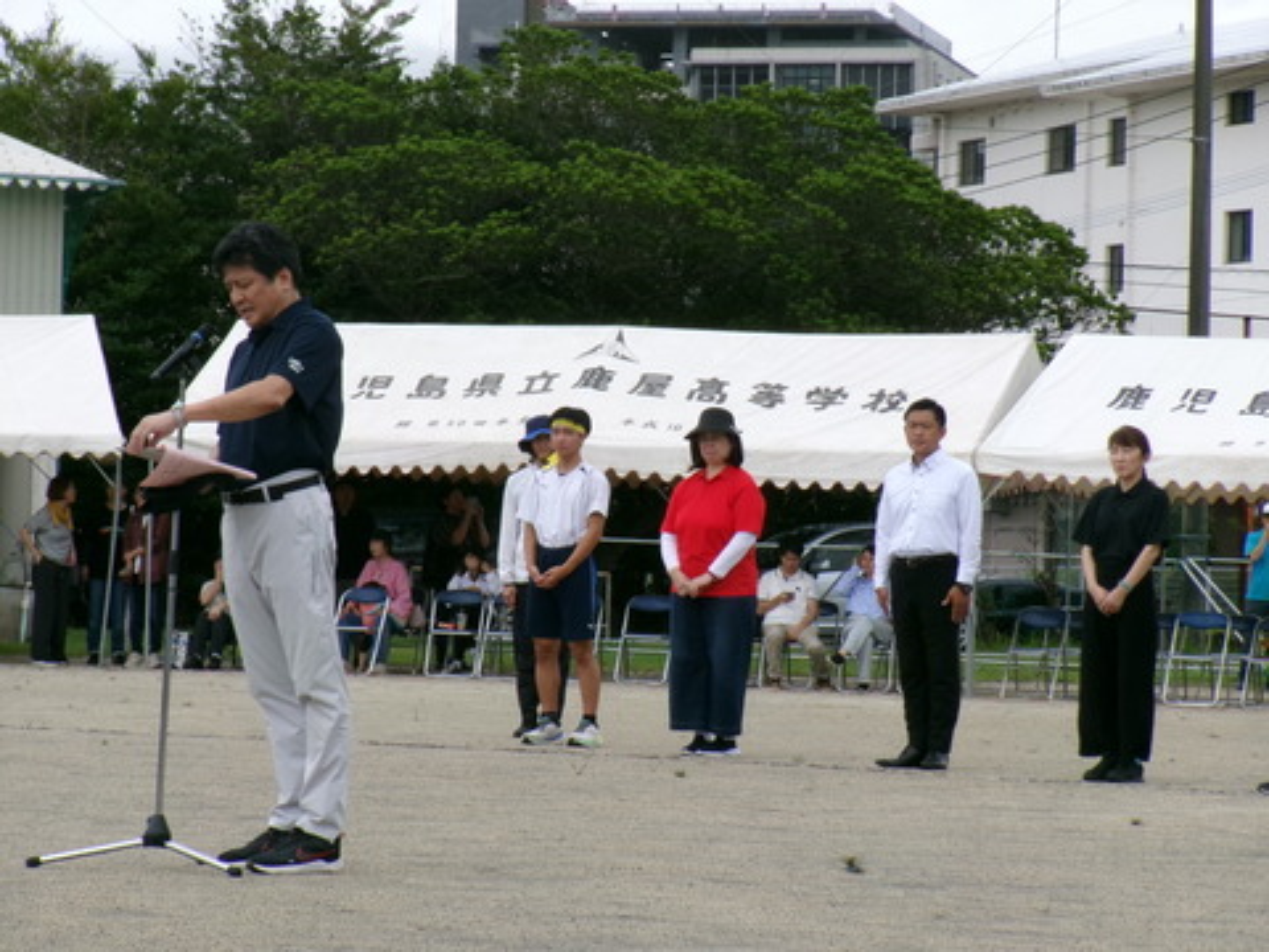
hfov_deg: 13.9
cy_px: 476
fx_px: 5206
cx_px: 634
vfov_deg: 10.4
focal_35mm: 142
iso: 100
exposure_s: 1/220
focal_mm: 25.5
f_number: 6.3
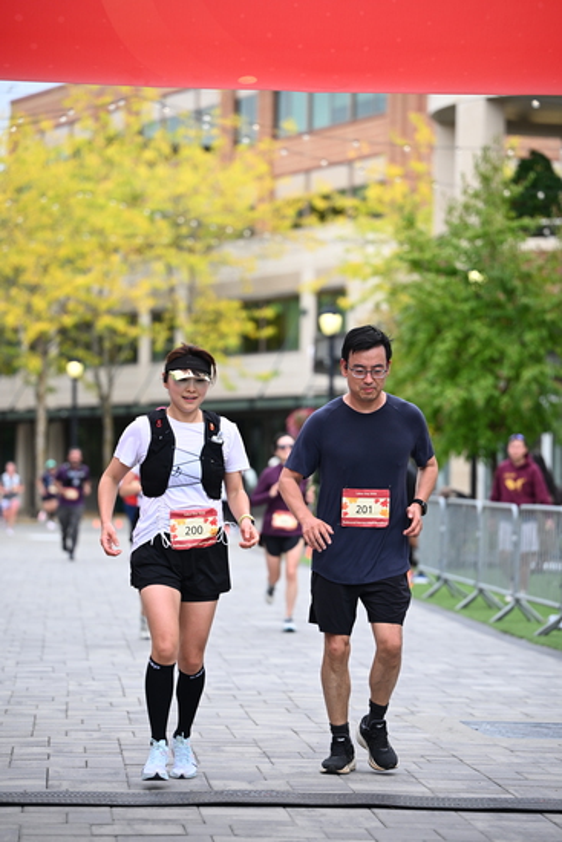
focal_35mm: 115
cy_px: 421
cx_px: 281
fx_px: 2691
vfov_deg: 17.8
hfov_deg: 11.9
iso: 640
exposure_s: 1/2000
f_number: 2.8
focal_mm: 115
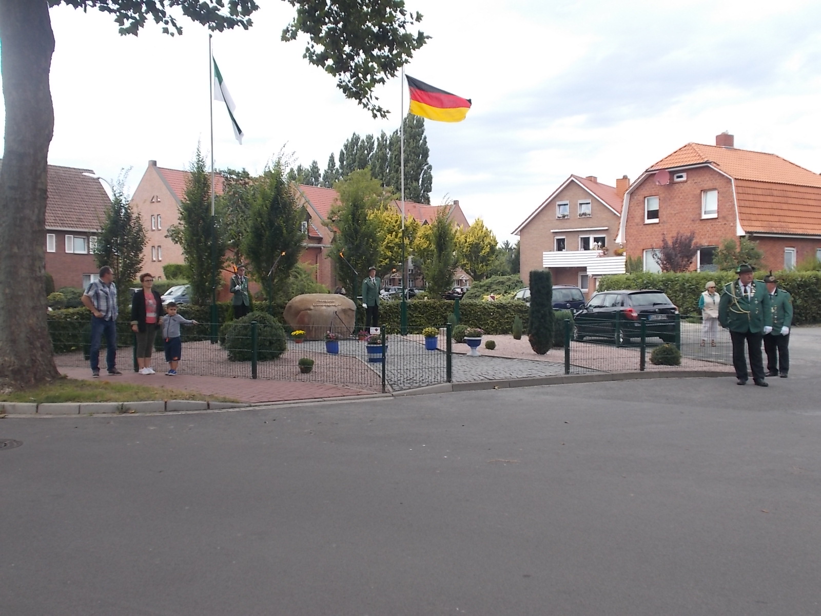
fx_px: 806
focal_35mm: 34
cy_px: 308
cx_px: 410
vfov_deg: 41.8
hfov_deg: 54.0
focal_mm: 6
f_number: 3.6
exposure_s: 1/400
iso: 80
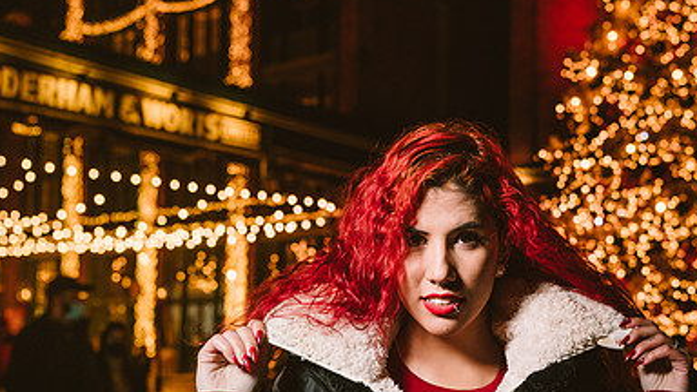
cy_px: 324
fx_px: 1072
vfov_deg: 20.4
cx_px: 468
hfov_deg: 35.6
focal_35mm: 58
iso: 400
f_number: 3.5
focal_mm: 35
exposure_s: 1/40
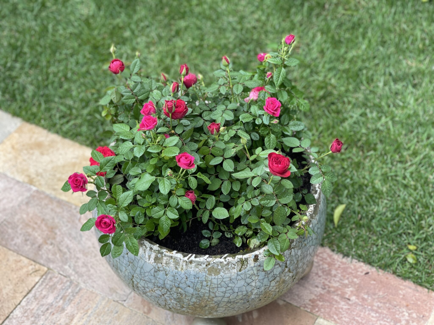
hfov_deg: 30.3
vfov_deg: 22.9
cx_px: 217
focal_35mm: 64
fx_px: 802
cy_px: 162
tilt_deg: -46.6
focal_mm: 7.5
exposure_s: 1/121
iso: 25
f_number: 2.2
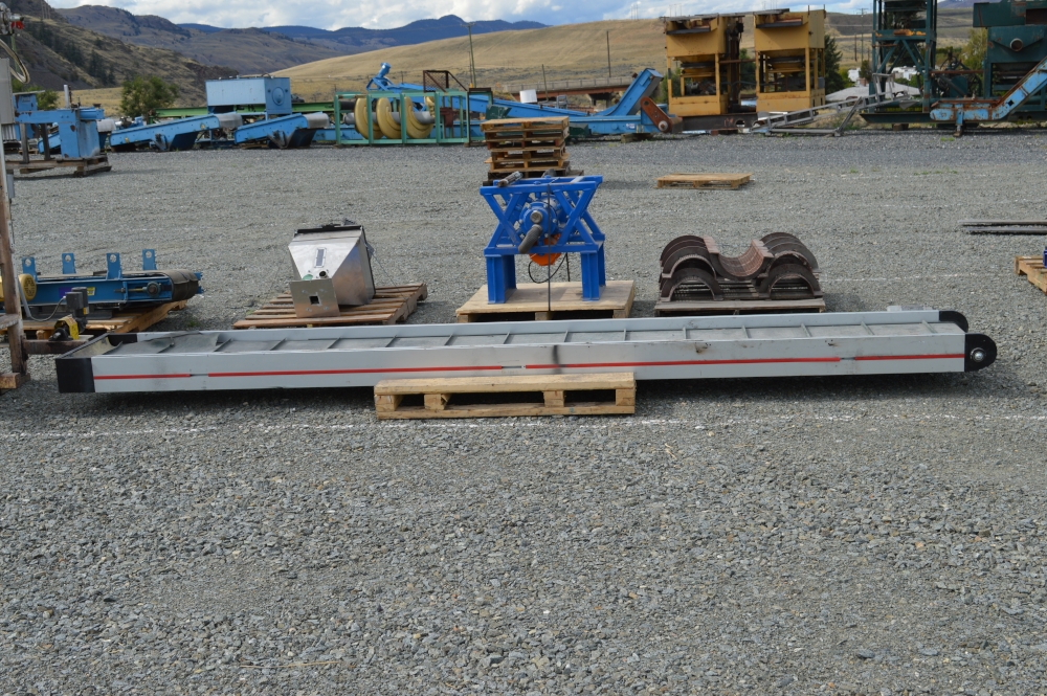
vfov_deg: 30.8
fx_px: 1264
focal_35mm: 44
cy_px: 348
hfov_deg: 45.0
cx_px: 524
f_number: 8
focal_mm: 29
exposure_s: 1/250
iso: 100
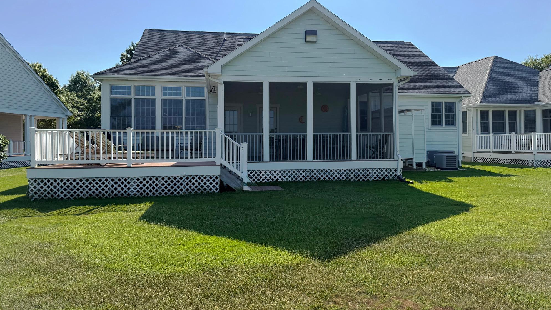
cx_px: 271
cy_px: 136
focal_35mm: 27
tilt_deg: +2.1
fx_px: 395
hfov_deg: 69.8
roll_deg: +0.5
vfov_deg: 42.8
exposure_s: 1/5714
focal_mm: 6.76
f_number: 1.78
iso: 100
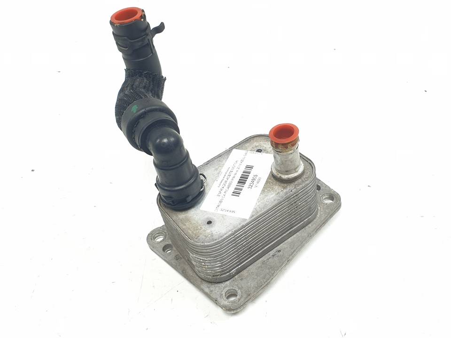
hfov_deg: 67.3
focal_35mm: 26
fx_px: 339
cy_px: 169
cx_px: 226
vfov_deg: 53.1
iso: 50
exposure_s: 1/108
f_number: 2.4
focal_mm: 4.3
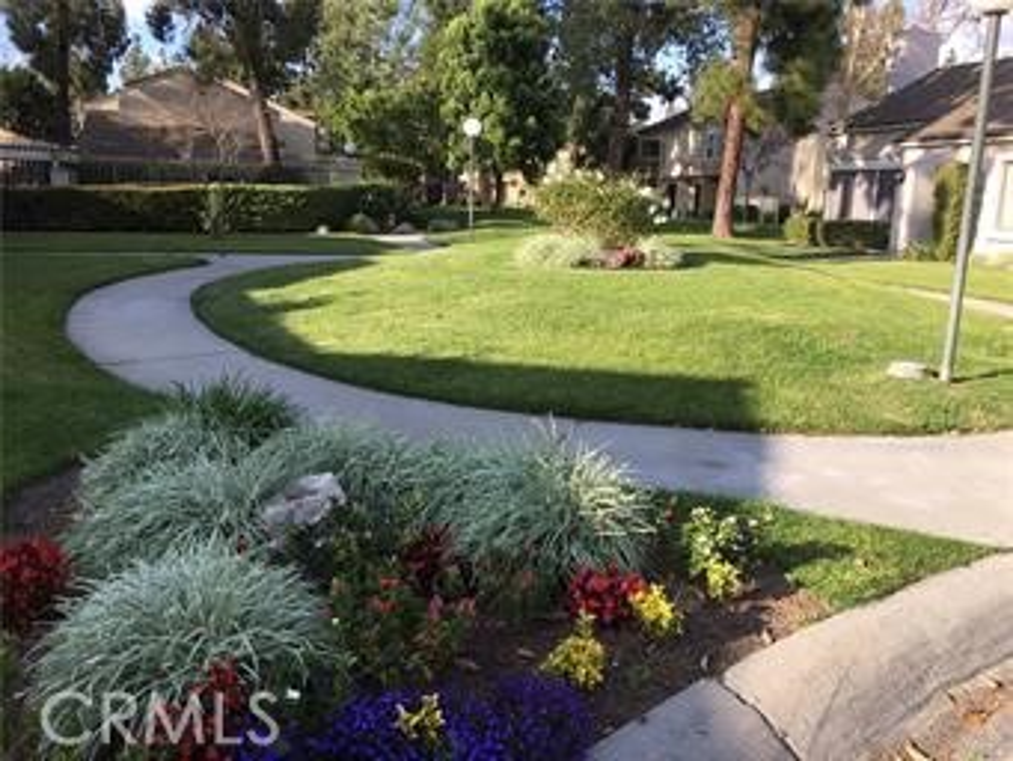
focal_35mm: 29
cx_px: 506
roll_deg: -2.3
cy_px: 380
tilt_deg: -9.1
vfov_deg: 48.3
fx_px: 849
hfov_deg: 61.6
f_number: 2.2
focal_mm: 4.15
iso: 25
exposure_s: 1/534
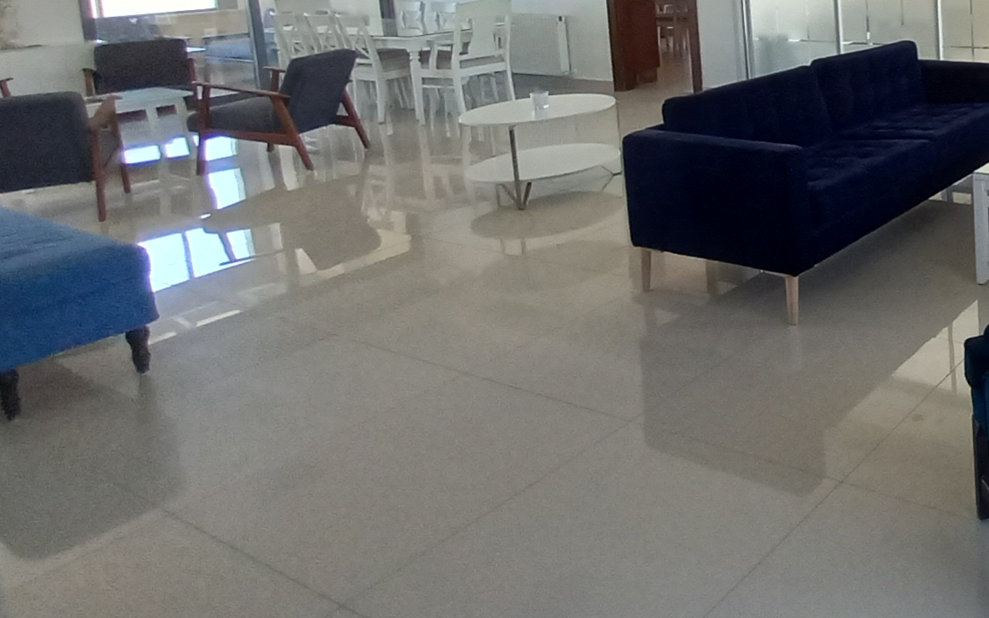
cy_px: 41
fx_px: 809
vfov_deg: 38.4
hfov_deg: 48.7
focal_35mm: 30
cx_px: 1035
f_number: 2.2
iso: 100
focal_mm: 1.13
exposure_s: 1/100
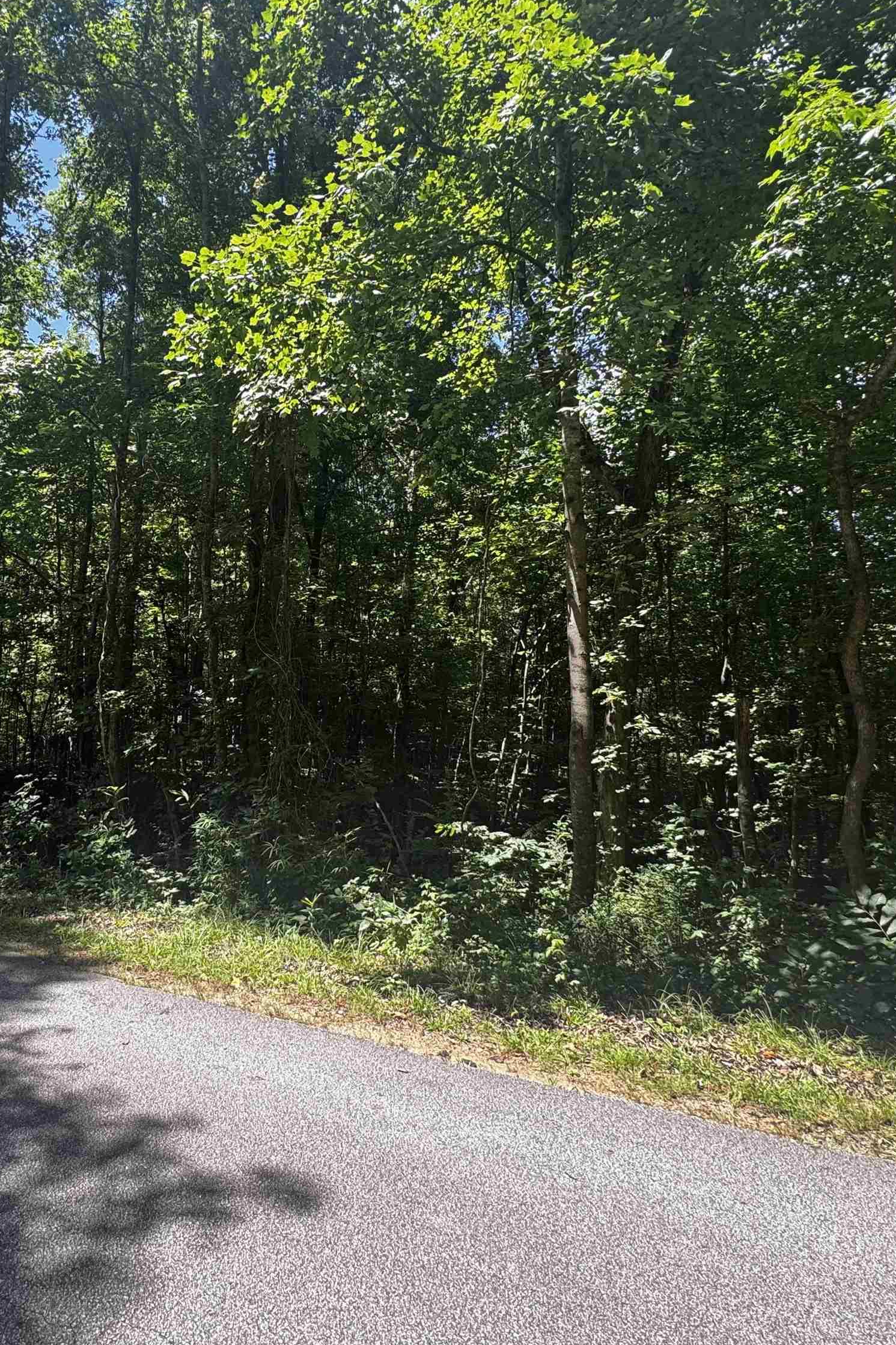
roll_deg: -3.8
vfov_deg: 84.0
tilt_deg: +4.8
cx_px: 279
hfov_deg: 60.0
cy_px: 676
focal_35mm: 20
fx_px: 747
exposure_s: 1/116
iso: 40
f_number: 2.2
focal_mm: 2.22
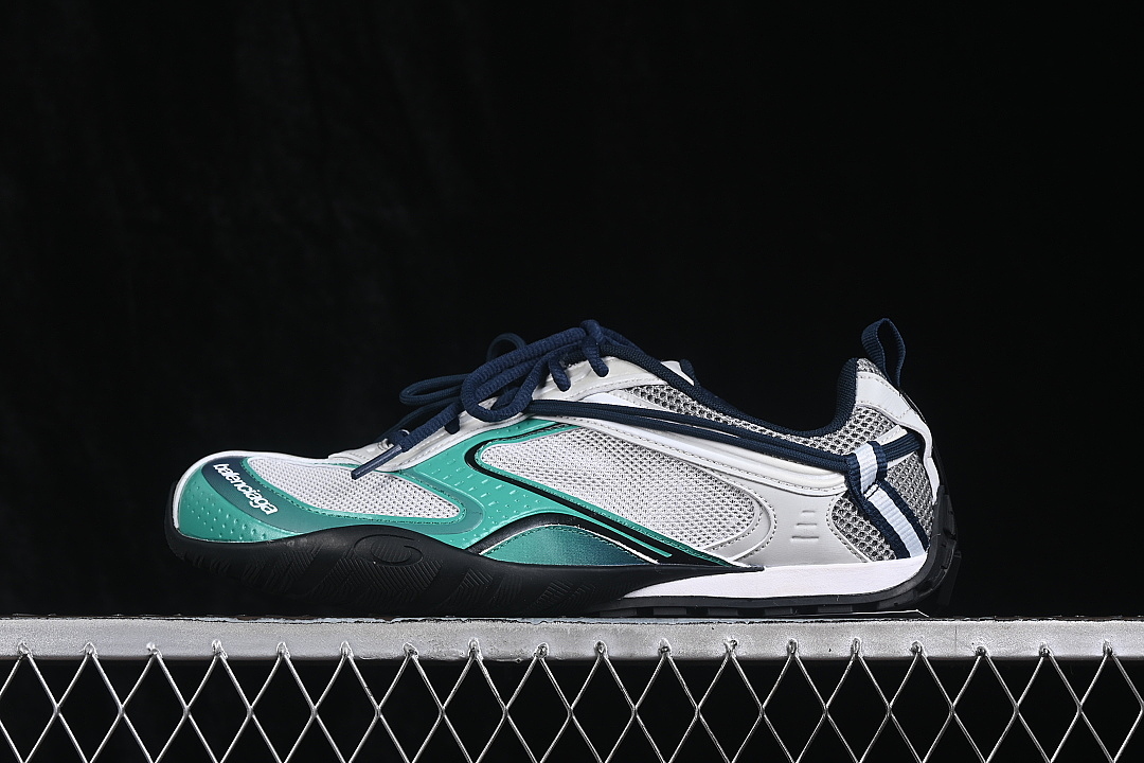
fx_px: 2383
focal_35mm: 75
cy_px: 382
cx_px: 572
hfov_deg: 27.0
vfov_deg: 18.2
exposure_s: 1/80
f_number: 8
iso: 160
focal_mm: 50
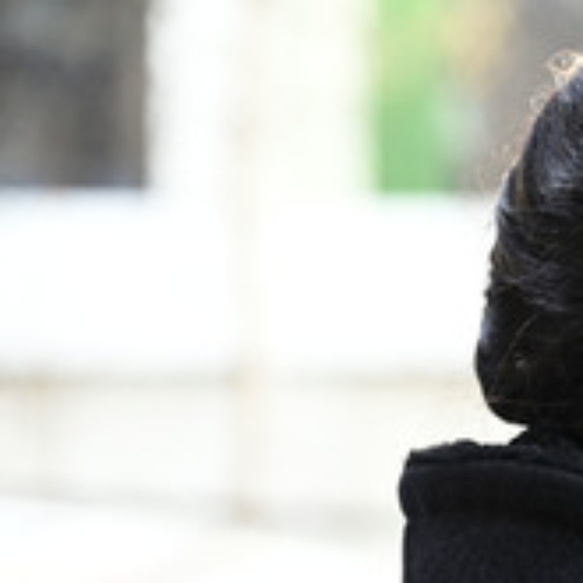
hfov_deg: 6.8
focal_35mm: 255
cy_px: 417
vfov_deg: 6.9
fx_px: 4859
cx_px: 768
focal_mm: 110
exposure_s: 1/200
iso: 2000
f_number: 5
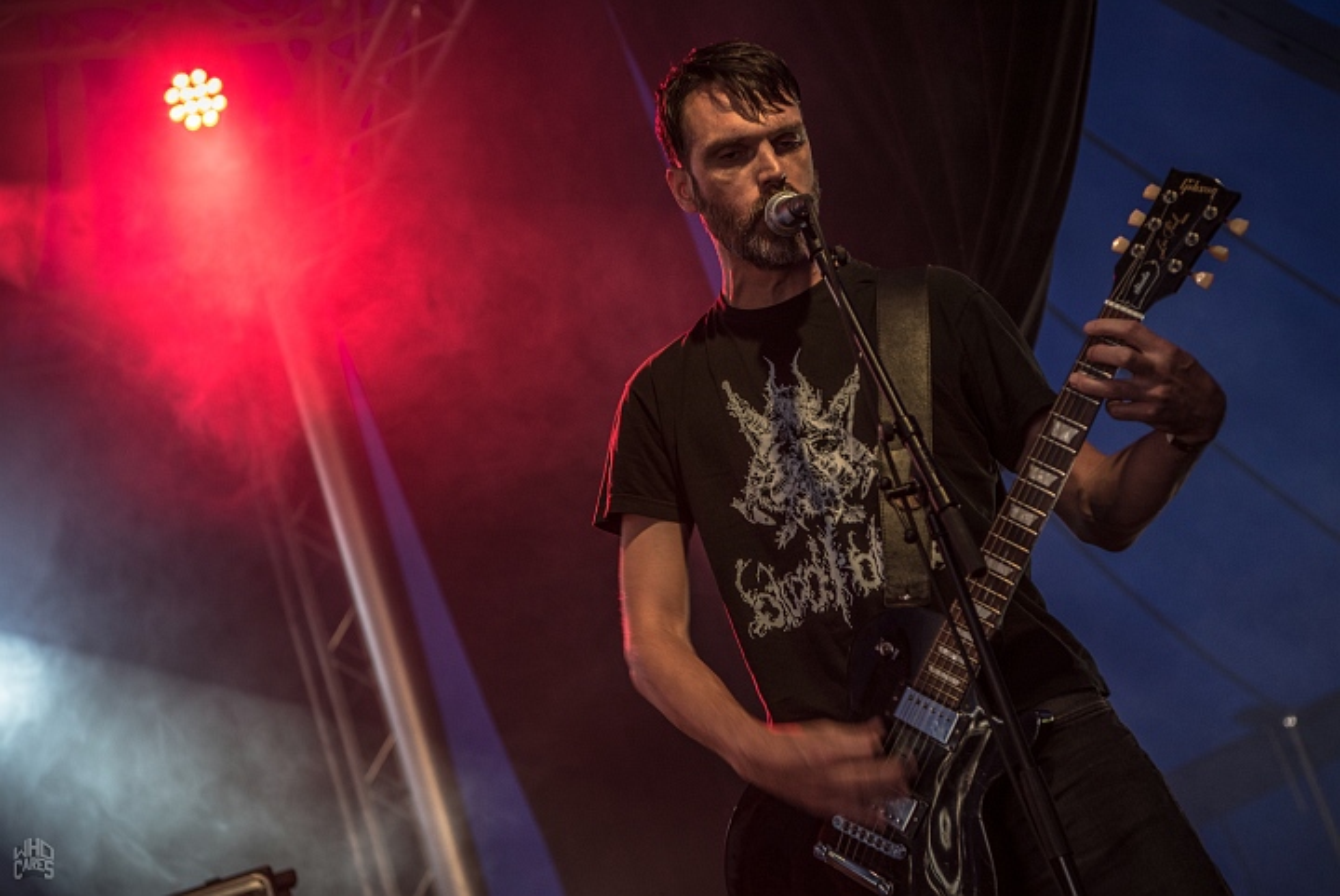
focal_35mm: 70
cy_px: 448
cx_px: 670
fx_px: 2607
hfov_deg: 28.8
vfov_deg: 19.5
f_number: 4
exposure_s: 1/100
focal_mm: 70
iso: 500
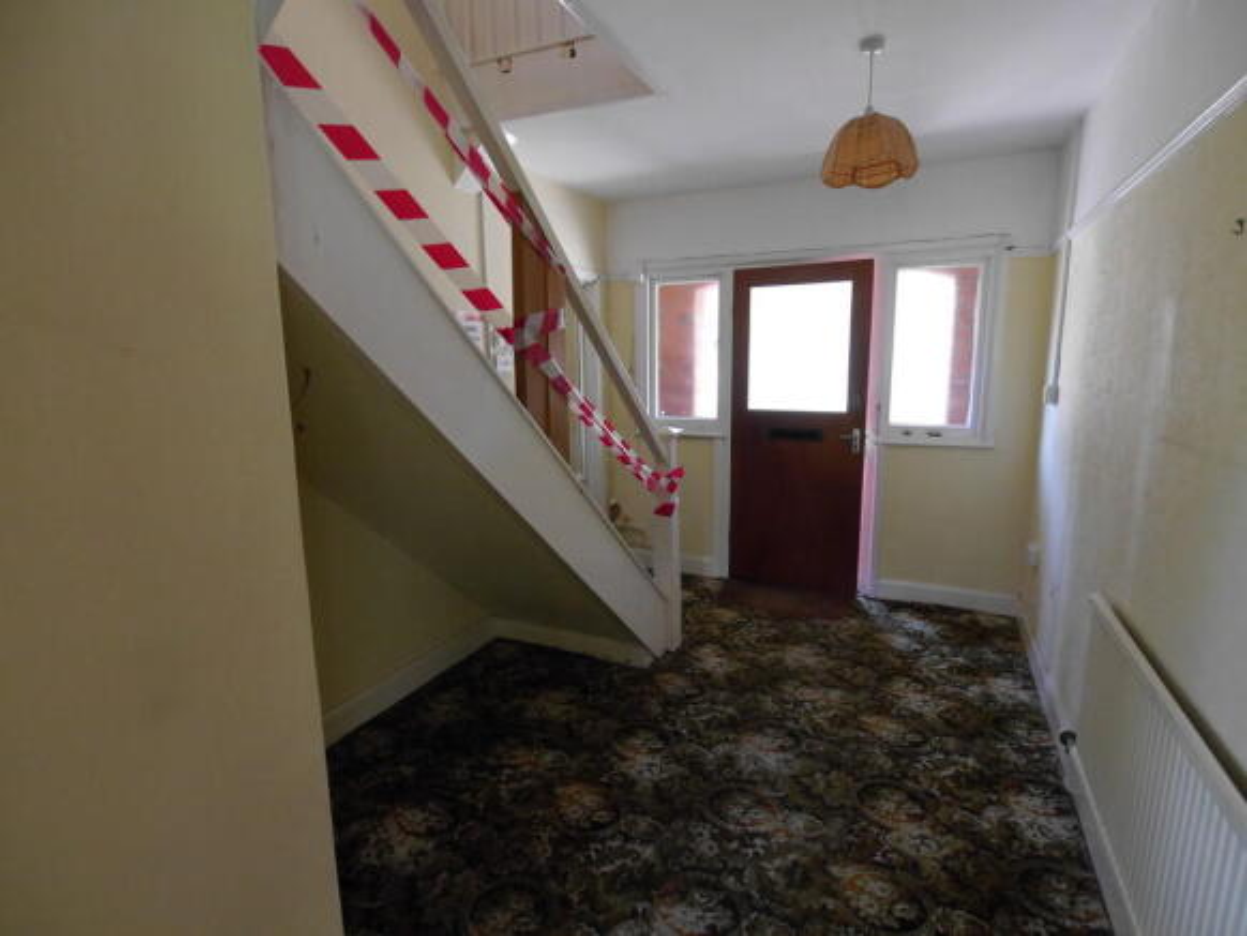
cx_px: 624
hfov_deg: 87.7
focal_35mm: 18
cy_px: 468
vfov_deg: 71.6
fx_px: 649
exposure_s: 1/60
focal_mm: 9
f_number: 4
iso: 1600
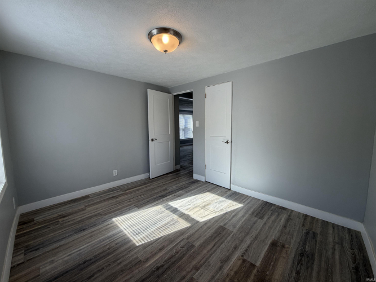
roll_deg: +1.4
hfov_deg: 102.1
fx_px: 152
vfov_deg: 85.7
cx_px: 188
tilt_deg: -5.7
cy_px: 141
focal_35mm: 14
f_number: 2.2
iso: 50
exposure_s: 1/120
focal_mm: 2.22
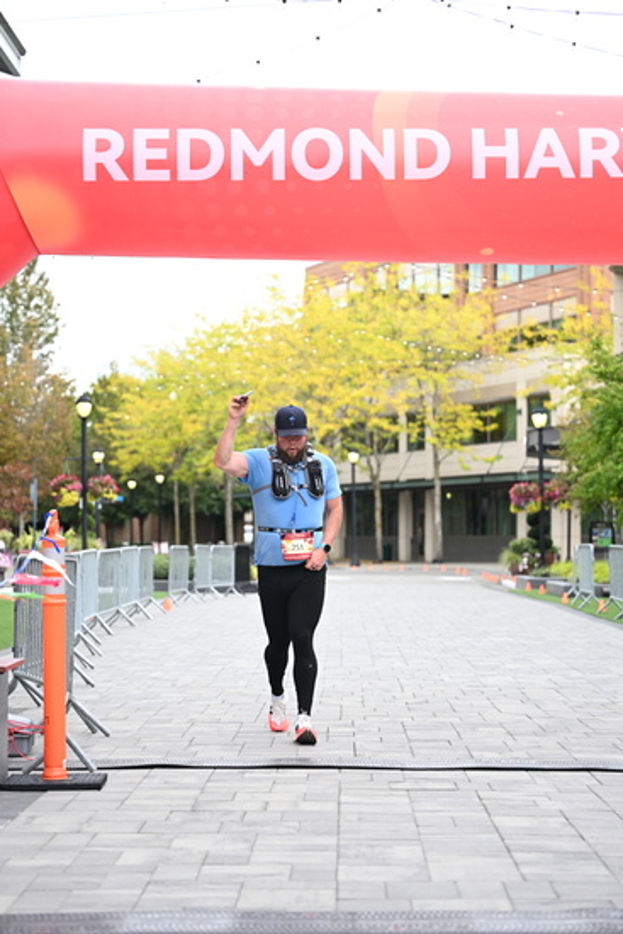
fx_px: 1945
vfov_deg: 27.0
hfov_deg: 18.2
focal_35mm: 75
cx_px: 312
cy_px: 467
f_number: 2.8
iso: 640
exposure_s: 1/1250
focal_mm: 75
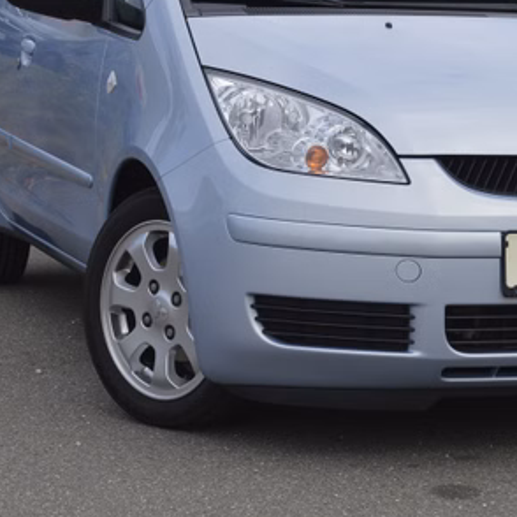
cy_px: 186
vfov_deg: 15.7
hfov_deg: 15.6
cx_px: 385
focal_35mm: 111
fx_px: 1876
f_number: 7.1
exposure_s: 1/200
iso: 100
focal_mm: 40
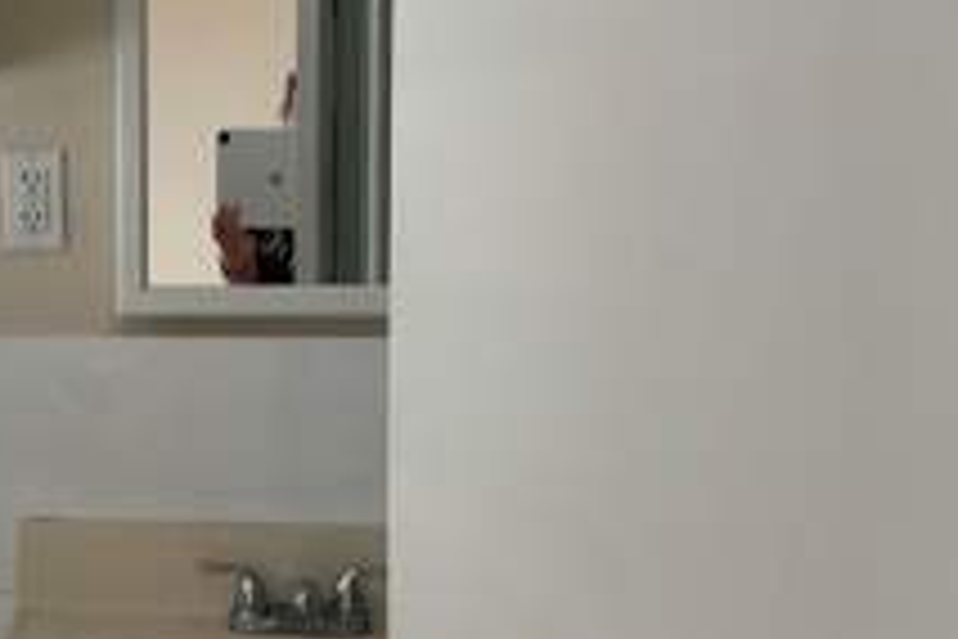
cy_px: 360
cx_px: 13
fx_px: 1809
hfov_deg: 28.0
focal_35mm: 68
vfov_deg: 20.0
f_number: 1.8
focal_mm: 3
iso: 64
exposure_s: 1/66
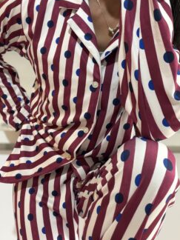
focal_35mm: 37
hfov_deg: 38.7
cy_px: 101
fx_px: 257
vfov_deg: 50.0
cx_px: 87
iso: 320
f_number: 1.9
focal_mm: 2.71
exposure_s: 1/33
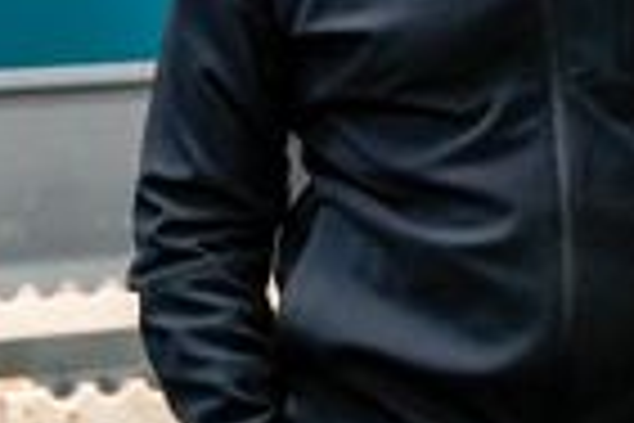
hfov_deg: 14.2
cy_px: -72
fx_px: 2536
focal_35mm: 144
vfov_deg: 9.4
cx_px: 438
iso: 2500
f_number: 2.8
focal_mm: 29
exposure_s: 1/200
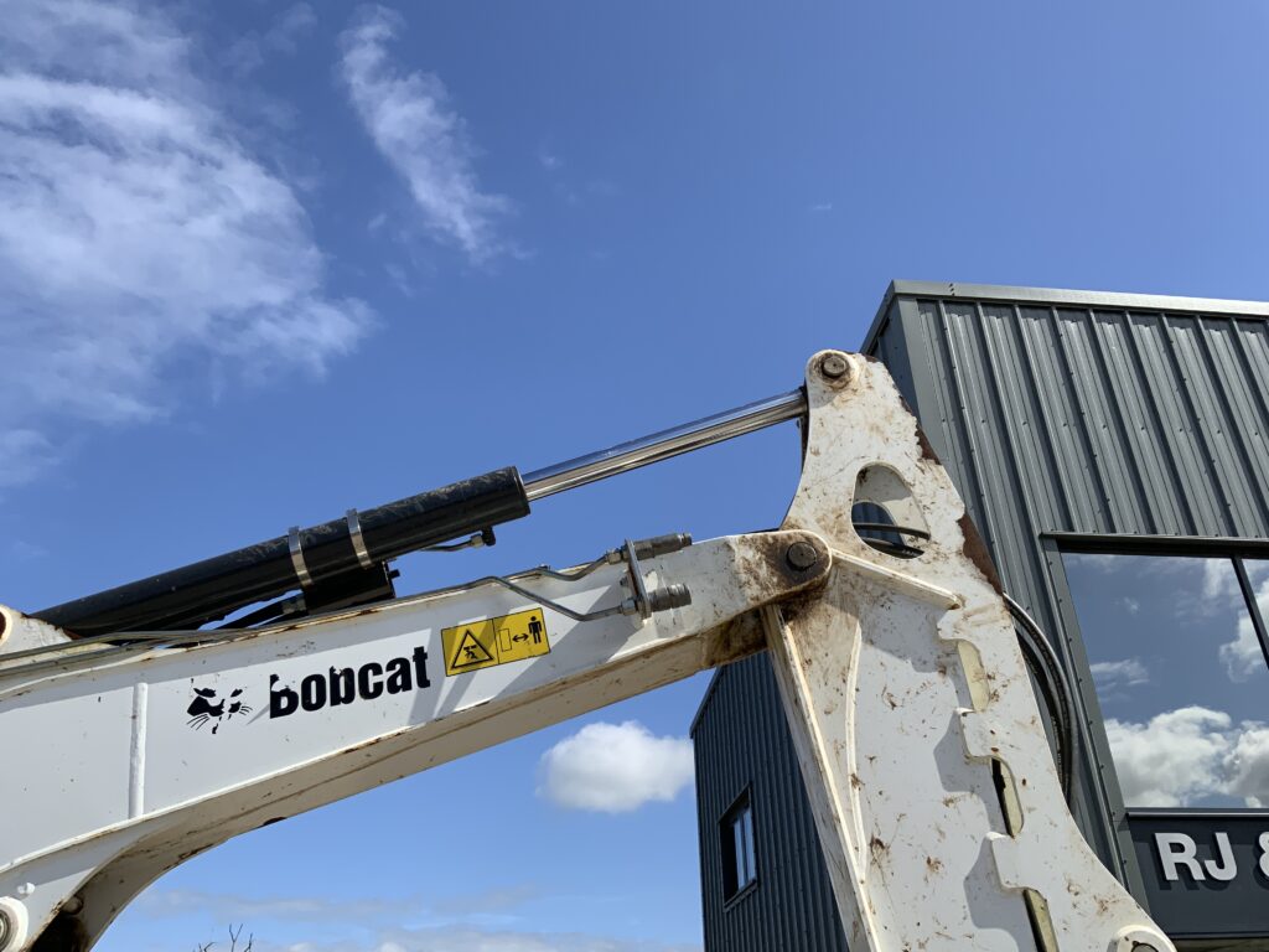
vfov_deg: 48.2
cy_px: 476
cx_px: 634
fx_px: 1063
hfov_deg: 61.7
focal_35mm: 29
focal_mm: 3
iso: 16
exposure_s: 1/2058
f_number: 1.8
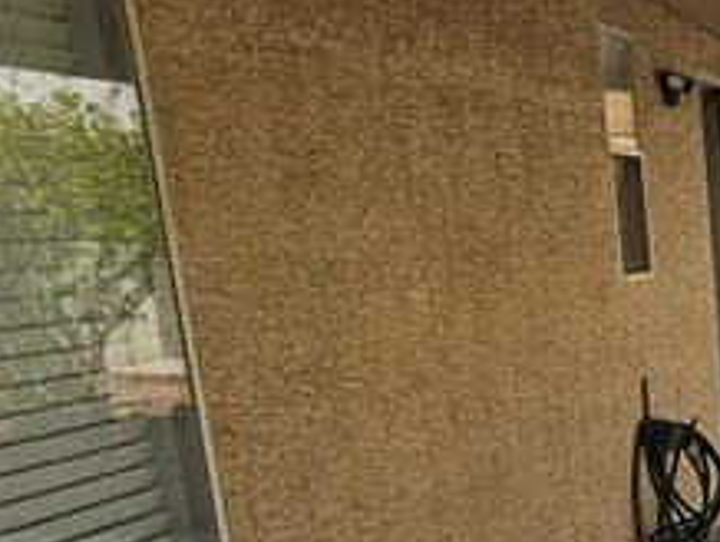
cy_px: 605
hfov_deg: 21.7
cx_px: 1262
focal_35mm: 61
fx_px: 1270
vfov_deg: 22.6
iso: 50
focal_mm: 2.2
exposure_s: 1/1347
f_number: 2.2
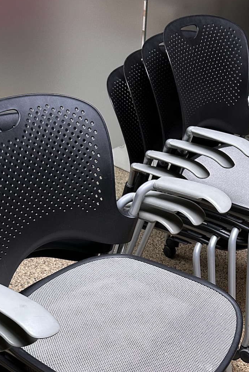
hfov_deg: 27.5
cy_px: 304
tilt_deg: -37.7
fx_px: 508
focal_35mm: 49
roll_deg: -4.5
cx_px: 133
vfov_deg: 38.6
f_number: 1.78
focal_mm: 6.86
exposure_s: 1/50
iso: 250
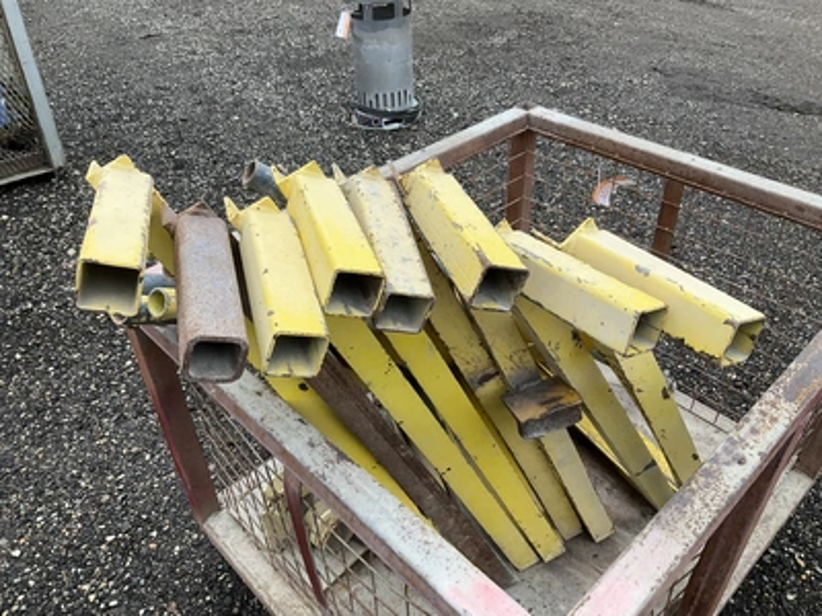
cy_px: 308
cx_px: 411
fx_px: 689
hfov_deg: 61.7
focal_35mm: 29
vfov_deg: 48.2
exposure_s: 1/446
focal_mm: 3
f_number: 1.8
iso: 25
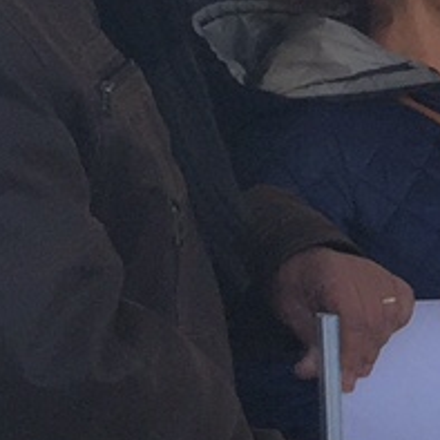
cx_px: 1197
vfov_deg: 8.2
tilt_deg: -9.8
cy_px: 514
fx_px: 3049
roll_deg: -0.1
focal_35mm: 212
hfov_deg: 7.5
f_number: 2.2
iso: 32
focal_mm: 4.15
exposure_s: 1/534
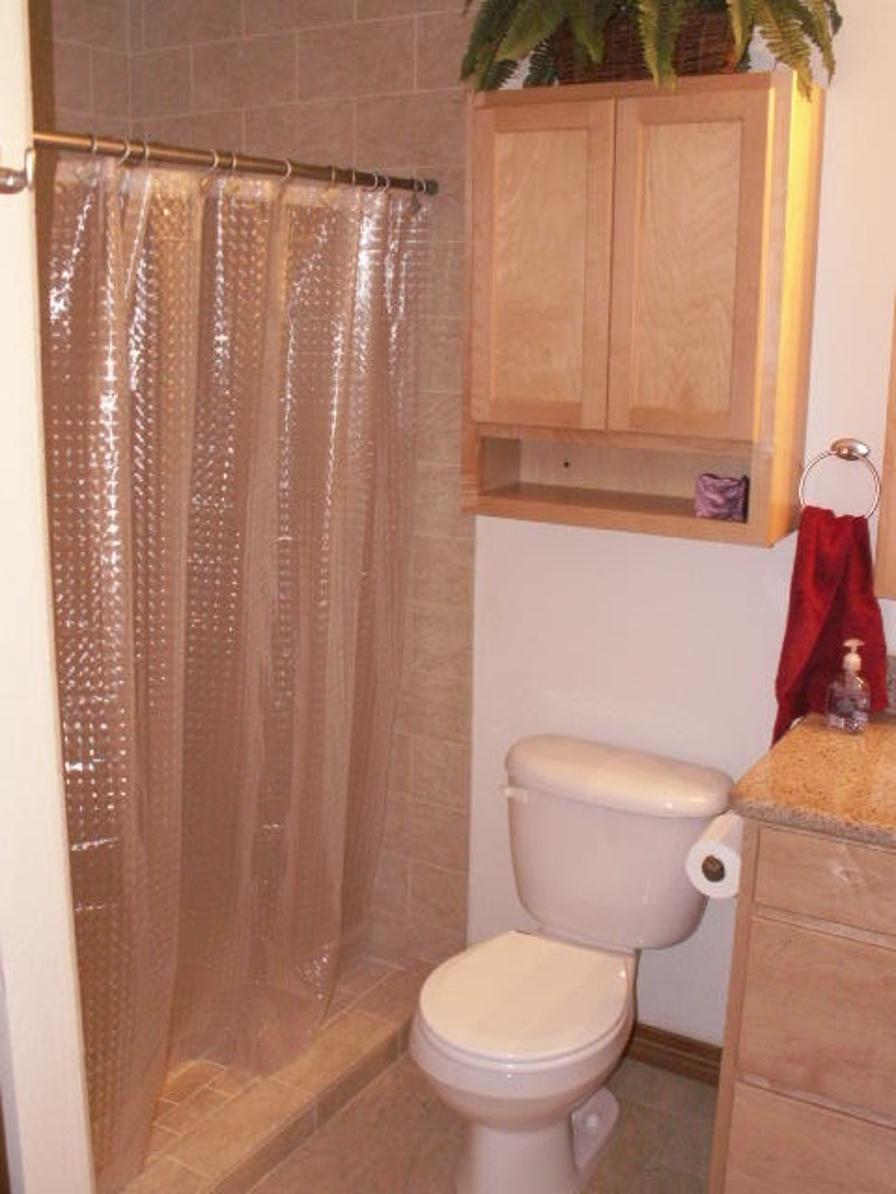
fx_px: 1208
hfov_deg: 40.7
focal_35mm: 35
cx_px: 448
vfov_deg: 52.6
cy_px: 597
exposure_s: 1/40
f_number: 2.8
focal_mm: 5.86
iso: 160
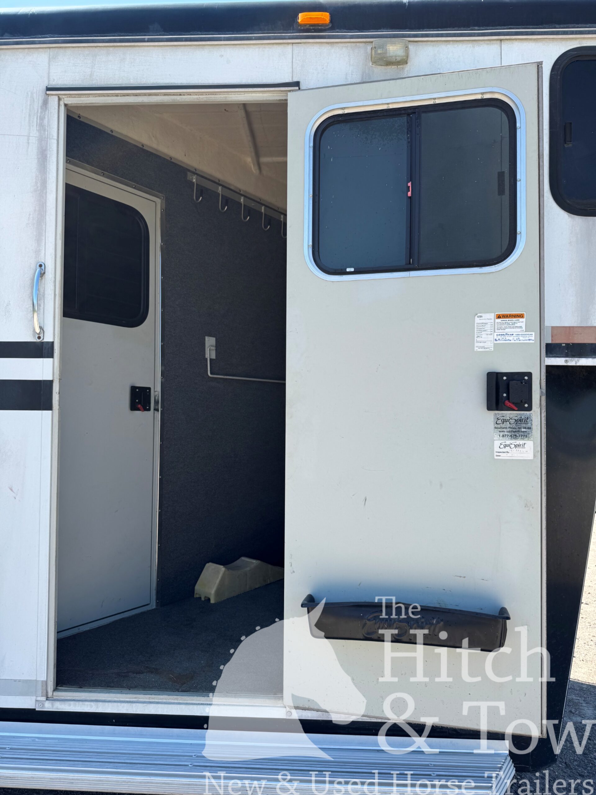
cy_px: 398
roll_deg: -0.6
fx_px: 551
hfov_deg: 56.8
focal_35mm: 24
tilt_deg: +1.1
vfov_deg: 71.6
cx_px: 298
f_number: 1.78
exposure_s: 1/1767
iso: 80
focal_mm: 6.76
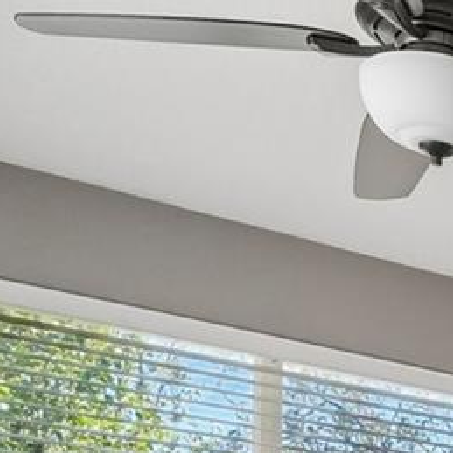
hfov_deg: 14.8
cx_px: 1002
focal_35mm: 87
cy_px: 735
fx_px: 1283
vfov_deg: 17.4
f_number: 8
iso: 200
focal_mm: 11
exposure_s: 1/30
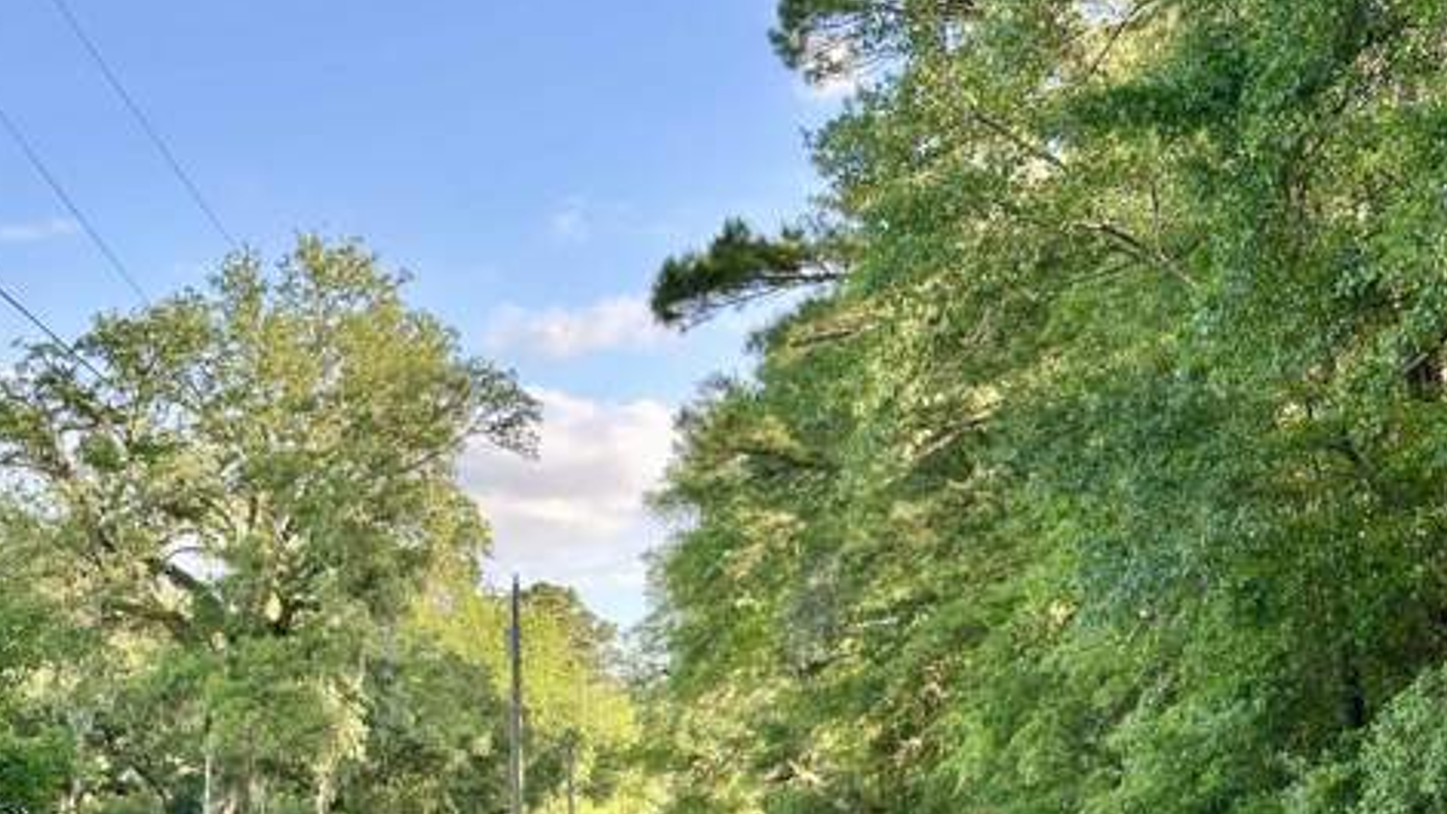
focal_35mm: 71
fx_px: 2724
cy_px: 823
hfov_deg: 29.7
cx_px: 716
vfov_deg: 16.6
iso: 64
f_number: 1.78
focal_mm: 6.86
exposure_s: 1/450
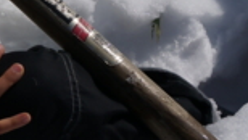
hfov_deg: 11.3
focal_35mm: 179
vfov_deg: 6.7
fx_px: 1178
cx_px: -172
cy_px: -60
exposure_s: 1/1600
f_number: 6.3
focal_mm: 22
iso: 100
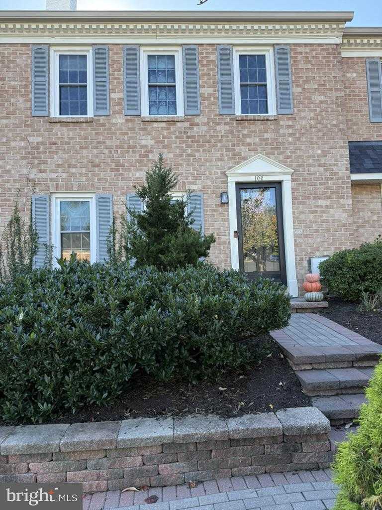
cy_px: 255
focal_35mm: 24
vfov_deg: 71.6
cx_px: 191
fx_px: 353
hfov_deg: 56.8
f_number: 1.78
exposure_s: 1/387
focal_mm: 6.76
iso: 80
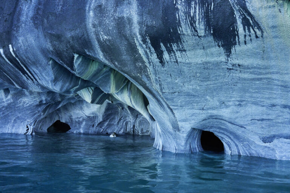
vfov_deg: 37.9
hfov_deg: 54.4
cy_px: 96
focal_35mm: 35
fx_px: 282
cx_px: 145
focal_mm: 35
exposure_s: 1/2000
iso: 6400
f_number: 9
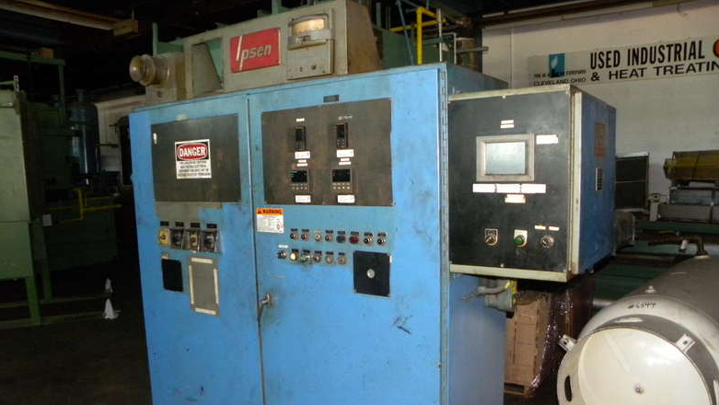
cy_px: 275
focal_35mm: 29
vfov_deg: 39.7
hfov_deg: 66.0
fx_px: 553
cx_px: 359
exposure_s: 1/30
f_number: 2.8
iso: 400
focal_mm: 4.6
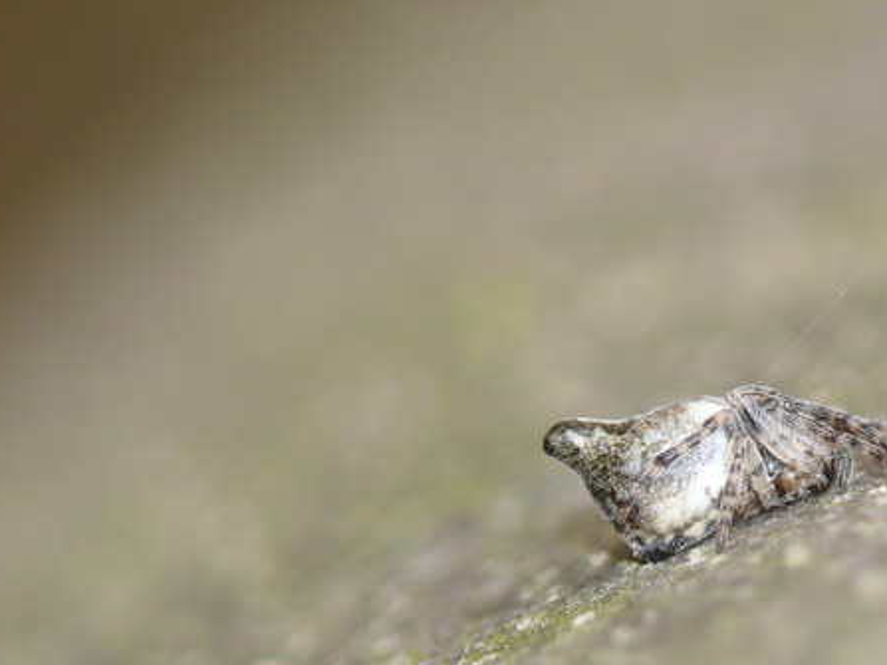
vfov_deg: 1.9
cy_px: 490
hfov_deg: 2.5
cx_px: 757
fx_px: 20545
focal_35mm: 802
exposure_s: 1/200
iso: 100
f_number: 5
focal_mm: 88.8
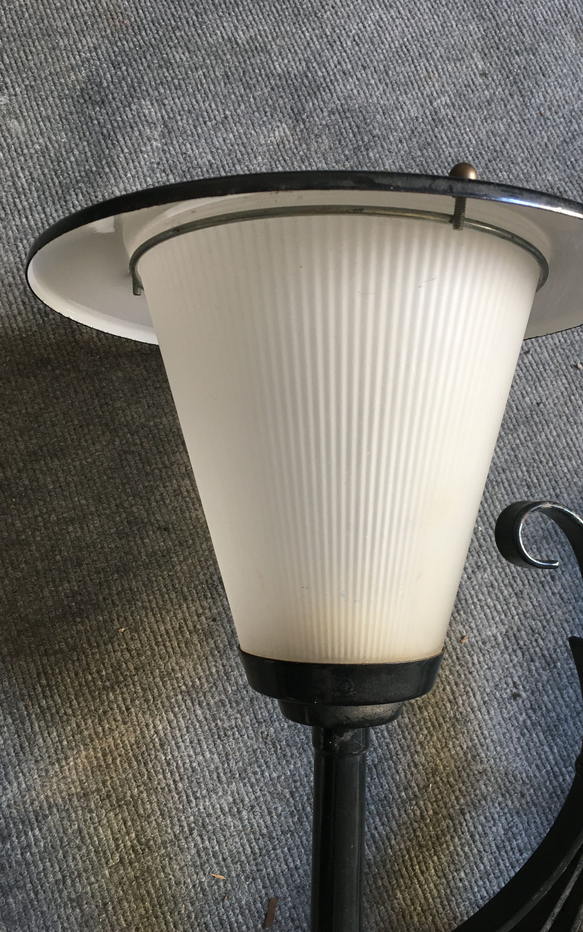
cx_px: 335
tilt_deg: -73.2
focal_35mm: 31
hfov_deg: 40.5
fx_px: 788
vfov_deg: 61.2
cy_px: 470
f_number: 2.2
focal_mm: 4.15
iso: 125
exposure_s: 1/33
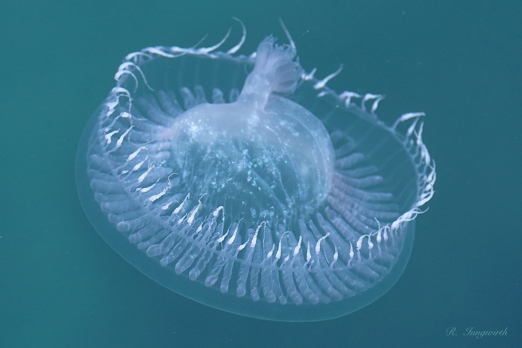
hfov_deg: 5.2
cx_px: 261
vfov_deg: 3.4
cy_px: 174
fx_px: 5800
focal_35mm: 400
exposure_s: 1/500
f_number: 5.6
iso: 1250
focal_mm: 400
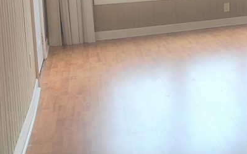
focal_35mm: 79
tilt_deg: -8.4
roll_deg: +0.6
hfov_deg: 24.3
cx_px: 276
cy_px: -17
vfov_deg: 16.0
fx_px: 532
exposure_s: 1/40
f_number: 1.8
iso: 25
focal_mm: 3.99
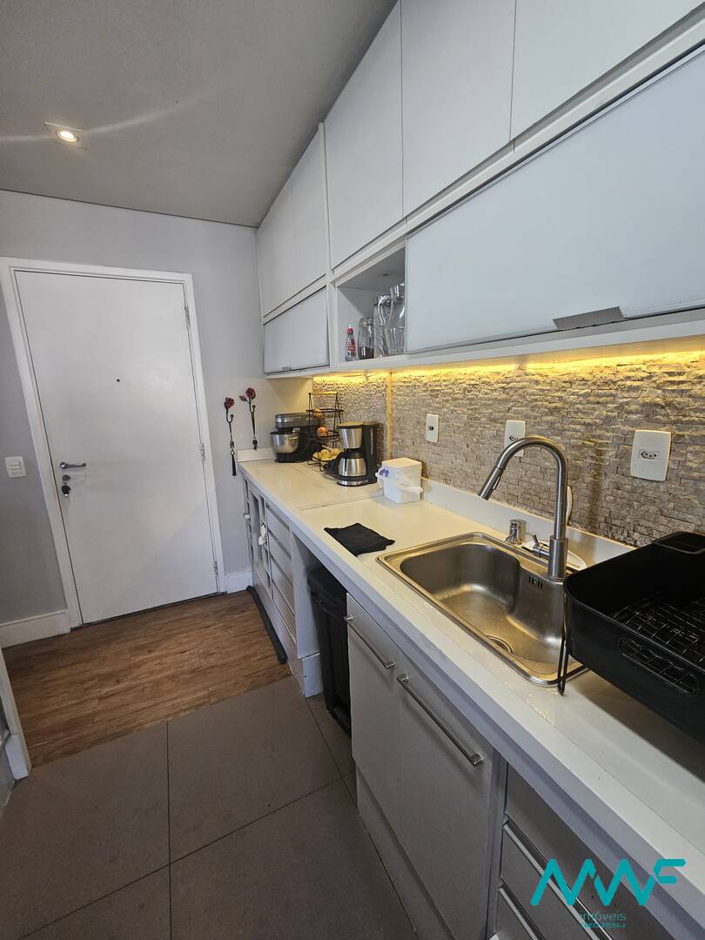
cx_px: 352
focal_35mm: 13
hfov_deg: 89.9
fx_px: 353
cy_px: 470
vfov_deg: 106.2
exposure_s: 1/60
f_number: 2.2
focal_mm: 2.2
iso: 160
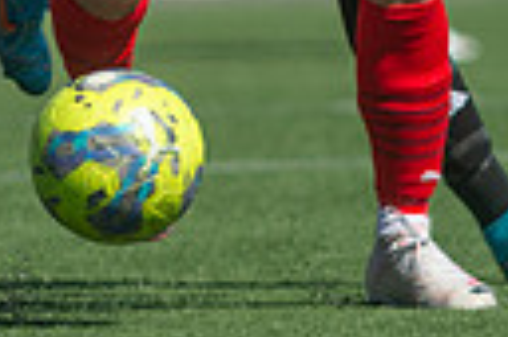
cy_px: -222
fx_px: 26763
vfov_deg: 0.7
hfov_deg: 1.1
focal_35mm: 1899
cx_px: 79
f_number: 4
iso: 160
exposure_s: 1/1600
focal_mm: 420
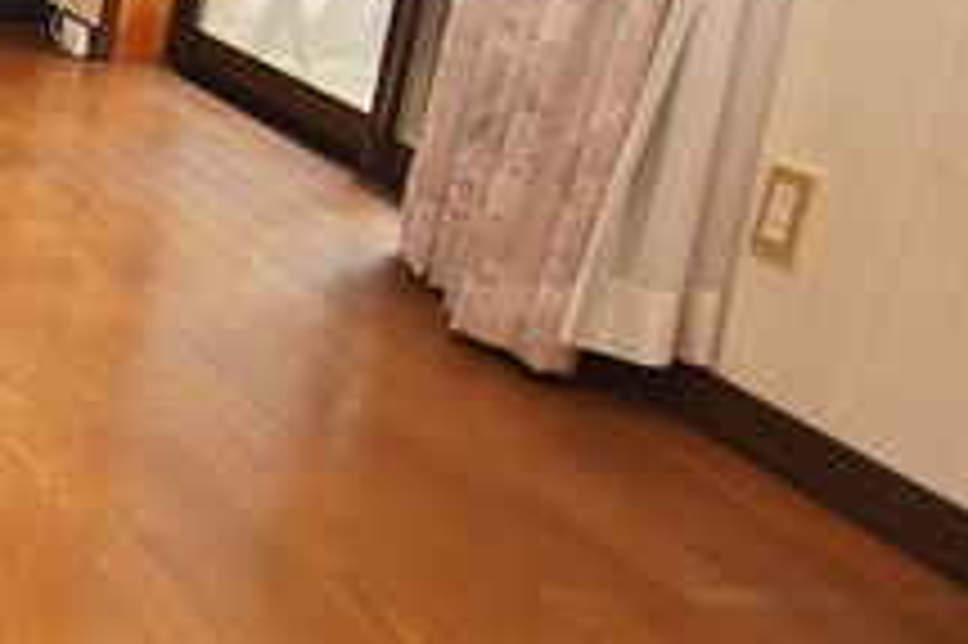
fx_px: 1478
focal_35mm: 55
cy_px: 140
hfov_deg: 22.9
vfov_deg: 24.2
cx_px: -714
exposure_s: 1/160
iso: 800
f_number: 4
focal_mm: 10
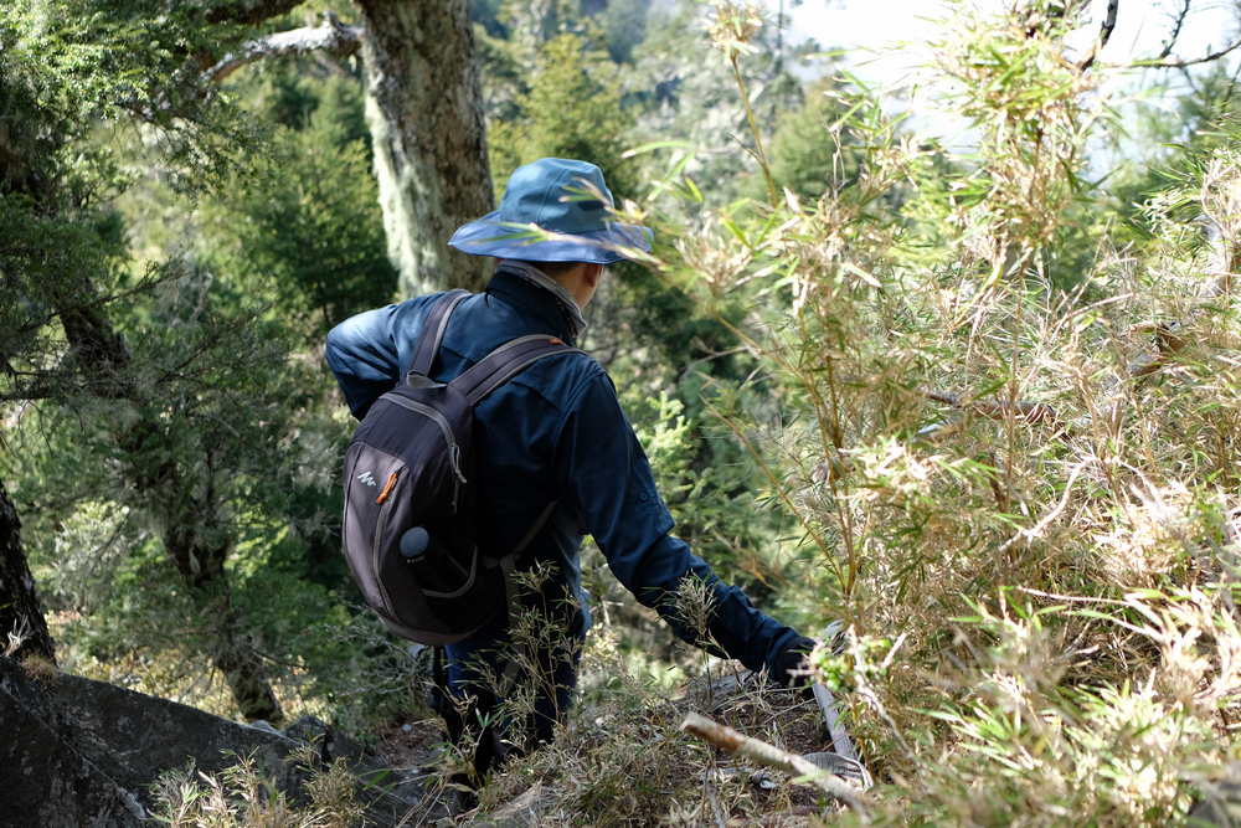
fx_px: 1207
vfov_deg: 37.9
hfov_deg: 54.4
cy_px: 414
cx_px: 620
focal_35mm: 35
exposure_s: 1/900
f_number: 2.8
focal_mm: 23
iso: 400
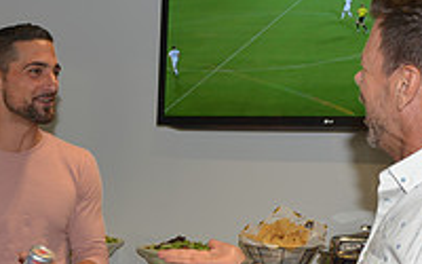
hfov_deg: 28.2
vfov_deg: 17.7
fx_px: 817
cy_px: 286
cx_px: 70
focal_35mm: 71
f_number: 5
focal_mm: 24
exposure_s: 1/60
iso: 200
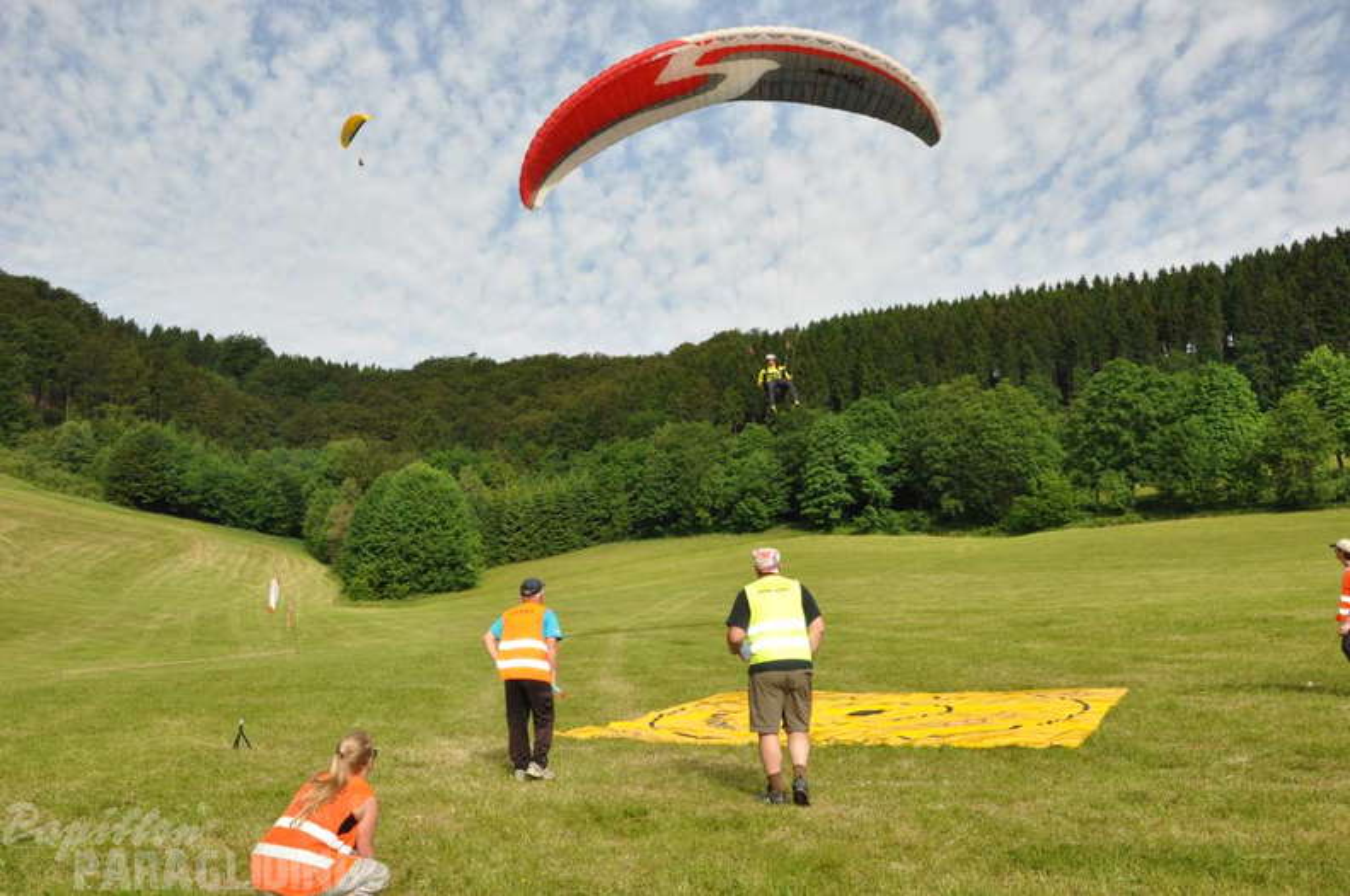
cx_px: 675
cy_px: 448
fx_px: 1180
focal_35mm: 32
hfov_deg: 59.6
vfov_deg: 41.6
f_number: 11
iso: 200
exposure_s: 1/200
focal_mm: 21
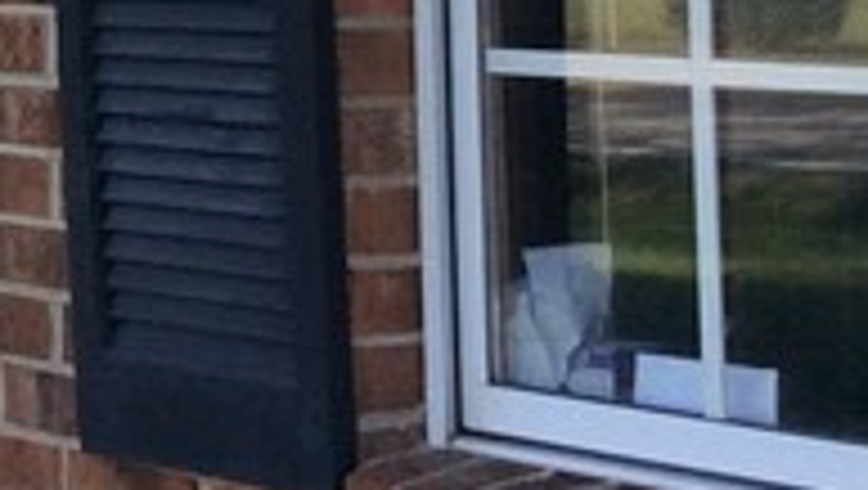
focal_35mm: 185
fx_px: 4262
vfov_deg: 6.4
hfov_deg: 10.8
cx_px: -742
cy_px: -378
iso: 32
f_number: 2.4
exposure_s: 1/290
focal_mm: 3.3
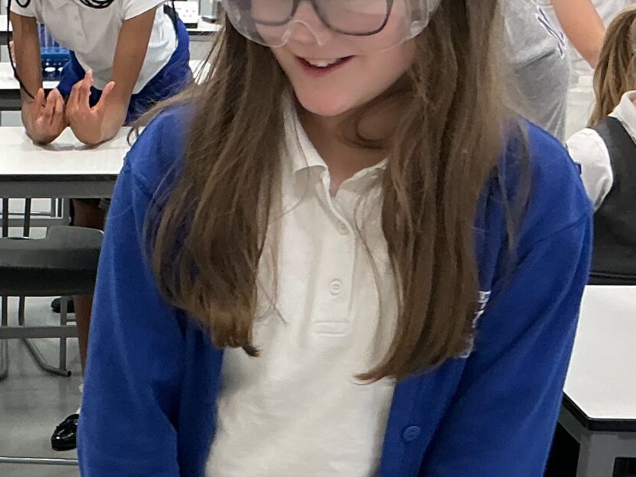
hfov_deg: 21.3
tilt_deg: -23.9
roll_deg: -0.9
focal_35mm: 89
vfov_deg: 16.1
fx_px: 1636
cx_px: 19
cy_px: 523
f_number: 1.8
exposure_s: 1/60
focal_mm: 3
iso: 50
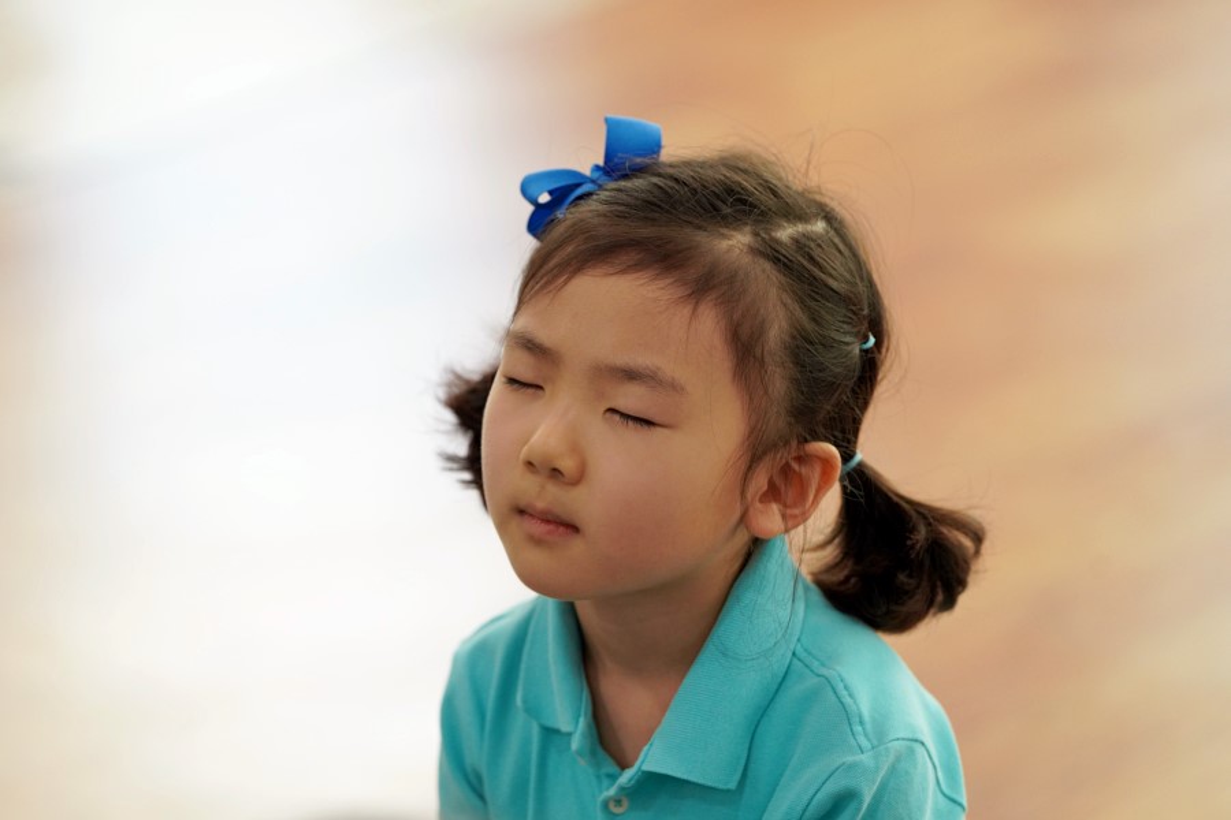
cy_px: 410
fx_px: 6838
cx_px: 616
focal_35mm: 200
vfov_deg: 6.9
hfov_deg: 10.3
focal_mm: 200
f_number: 4
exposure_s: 1/250
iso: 1600
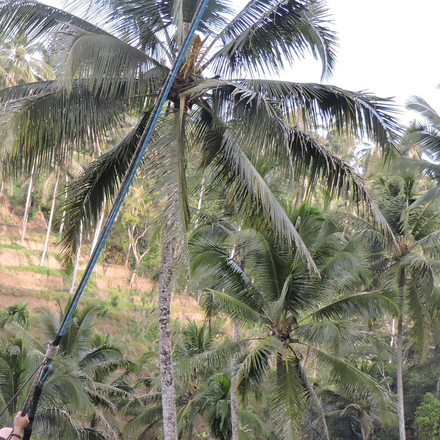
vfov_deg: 15.5
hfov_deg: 15.2
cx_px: -28
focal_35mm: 112
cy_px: 302
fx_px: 1611
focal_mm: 8.4
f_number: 3.5
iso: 220
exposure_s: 1/250
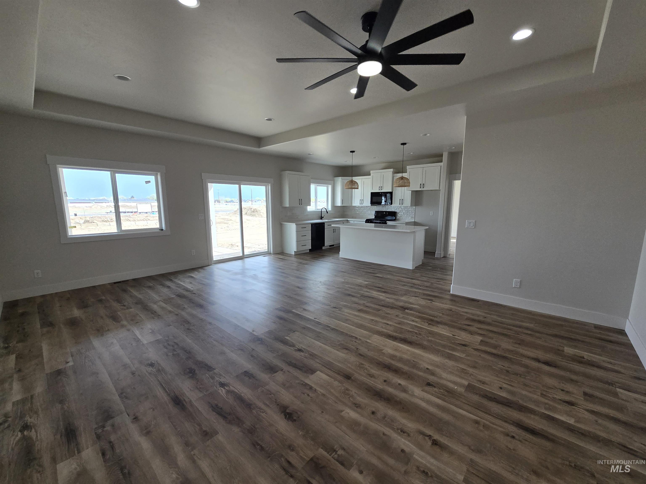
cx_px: 323
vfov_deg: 89.9
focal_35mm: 13
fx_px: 243
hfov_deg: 106.2
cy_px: 242
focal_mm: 2.2
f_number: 2.2
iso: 160
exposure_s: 1/359
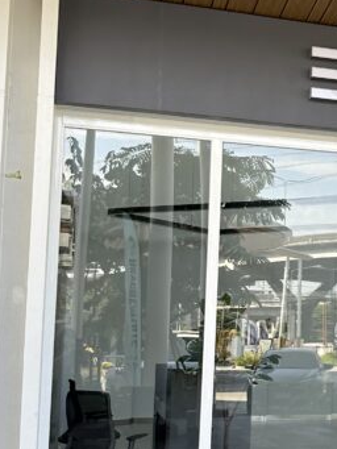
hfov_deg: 18.9
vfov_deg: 27.0
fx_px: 934
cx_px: 448
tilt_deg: +5.0
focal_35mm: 72
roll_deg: +2.3
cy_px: 267
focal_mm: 6.86
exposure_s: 1/390
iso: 80
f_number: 1.78
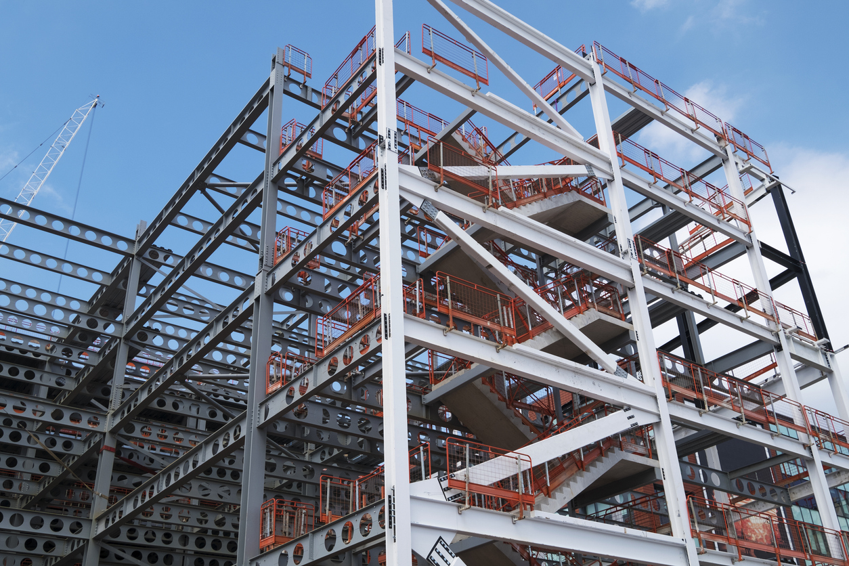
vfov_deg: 36.9
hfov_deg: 53.1
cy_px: 283
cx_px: 424
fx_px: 849
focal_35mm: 36
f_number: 11
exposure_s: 1/220
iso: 400
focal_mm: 24
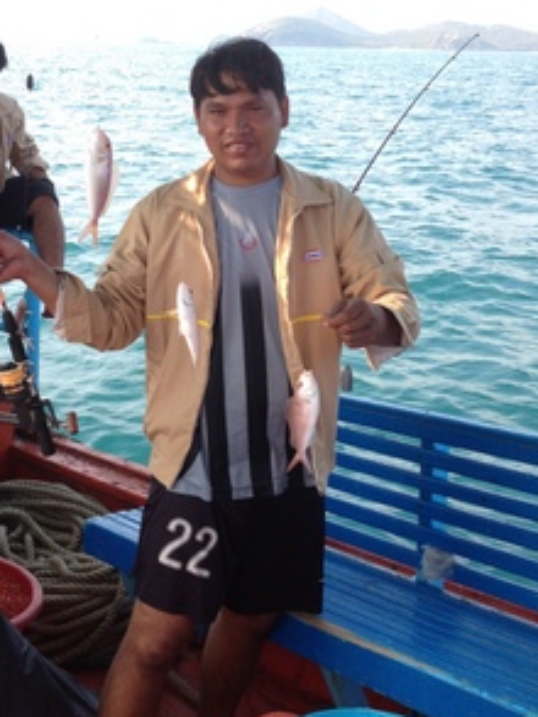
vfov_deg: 35.2
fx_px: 1118
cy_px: 237
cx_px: 186
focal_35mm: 54
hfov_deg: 26.9
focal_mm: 4.12
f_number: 2.4
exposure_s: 1/357
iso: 50
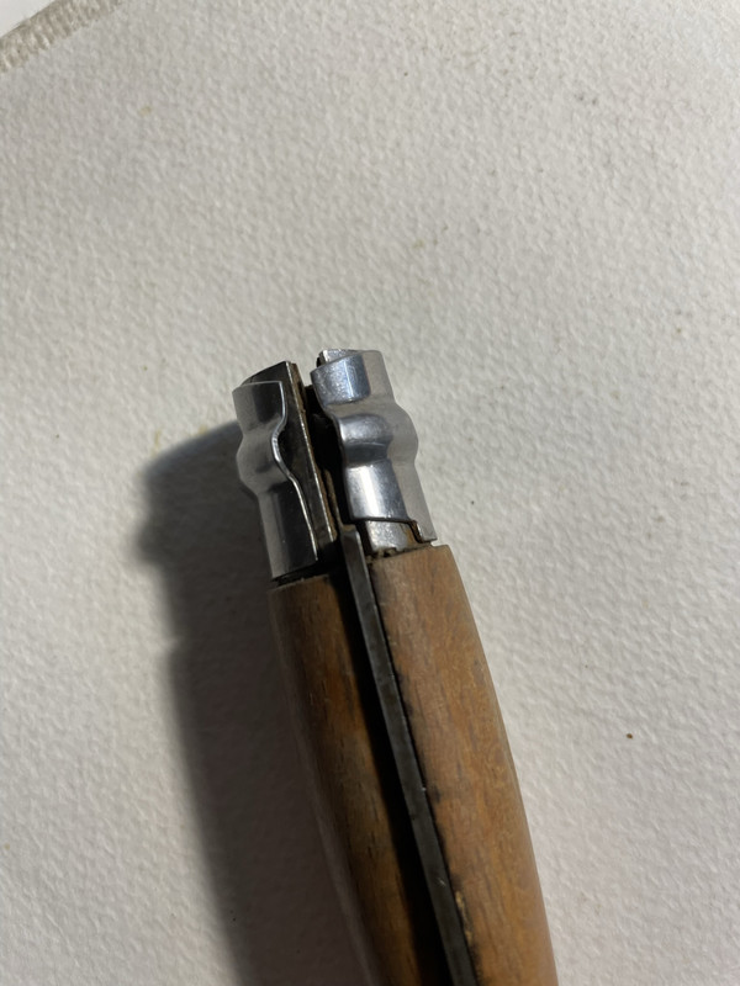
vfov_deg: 67.3
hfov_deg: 53.1
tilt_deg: -83.3
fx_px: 741
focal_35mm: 26
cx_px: 370
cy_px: 493
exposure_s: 1/100
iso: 64
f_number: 1.6
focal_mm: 4.2
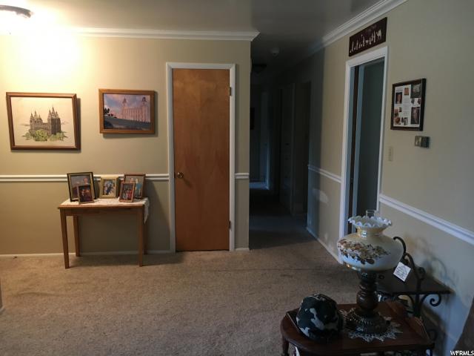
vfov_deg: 48.2
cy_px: 178
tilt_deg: -9.2
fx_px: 397
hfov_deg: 61.7
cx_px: 237
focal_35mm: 29
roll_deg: +0.1
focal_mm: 4.15
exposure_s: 1/24
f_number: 2.2
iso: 200
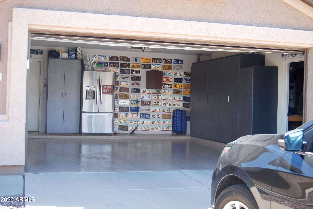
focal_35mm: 52
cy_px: 104
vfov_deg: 25.8
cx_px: 156
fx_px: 457
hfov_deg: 37.8
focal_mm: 35
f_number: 5.6
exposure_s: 1/125
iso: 160
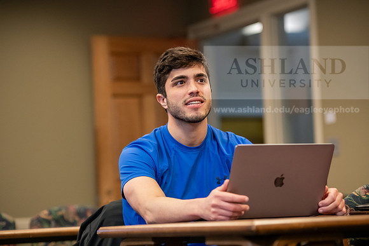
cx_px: 184
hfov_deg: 18.3
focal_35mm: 112
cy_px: 123
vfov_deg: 12.2
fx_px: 1148
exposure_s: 1/200
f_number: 3.2
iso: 2000
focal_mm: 112
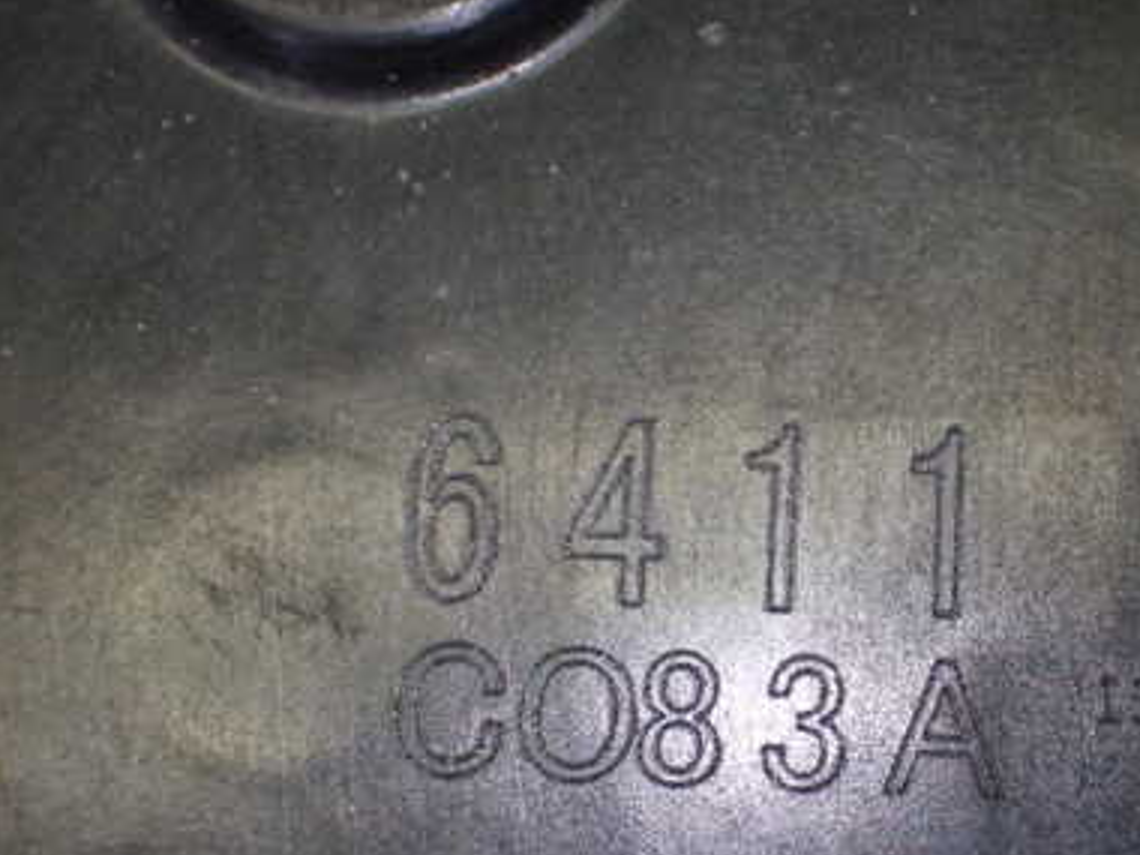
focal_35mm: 79
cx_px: 822
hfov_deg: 24.5
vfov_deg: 18.6
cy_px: 570
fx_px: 2602
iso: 500
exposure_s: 1/200
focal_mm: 9.01
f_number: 3.2
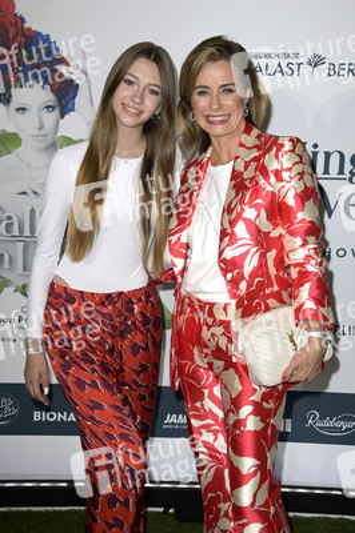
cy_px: 266
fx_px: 919
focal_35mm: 62
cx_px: 178
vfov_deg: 32.4
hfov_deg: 21.9
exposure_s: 1/250
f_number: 6.3
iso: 640
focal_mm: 62
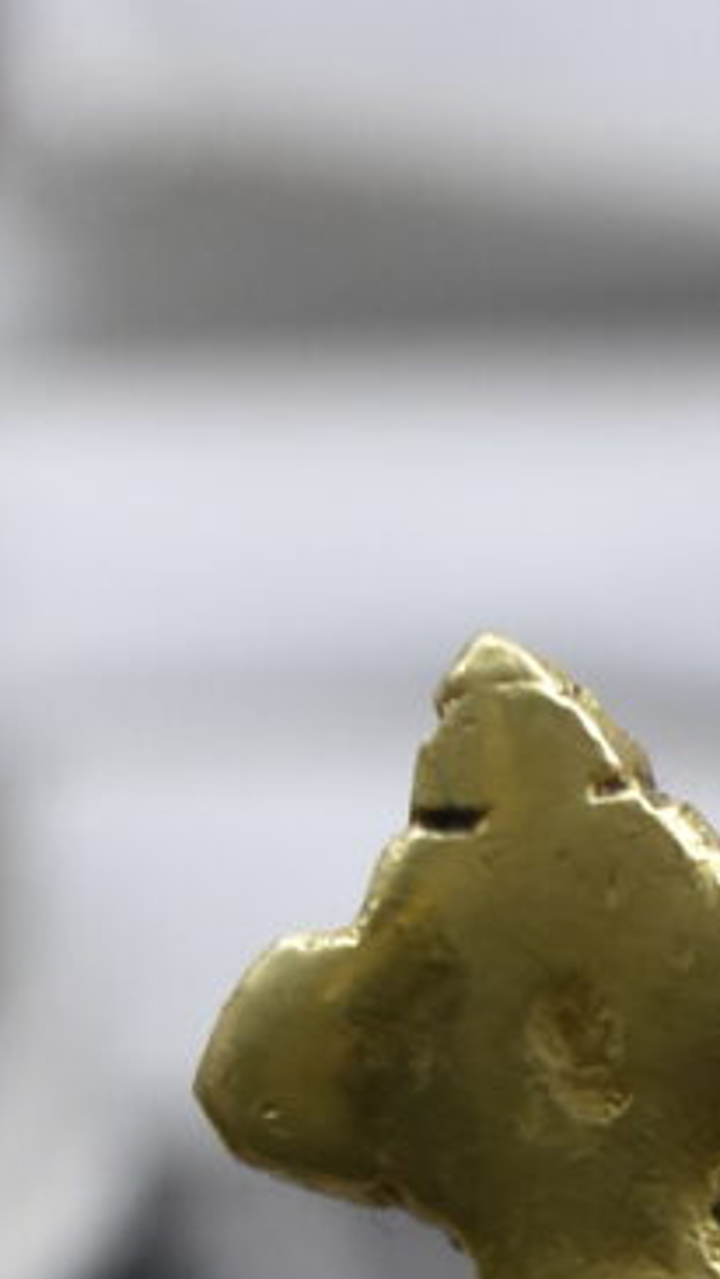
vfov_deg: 9.8
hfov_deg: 5.9
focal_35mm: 198
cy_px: 2879
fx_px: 6717
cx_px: 1603
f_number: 4
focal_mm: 18
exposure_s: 1/60
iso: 900
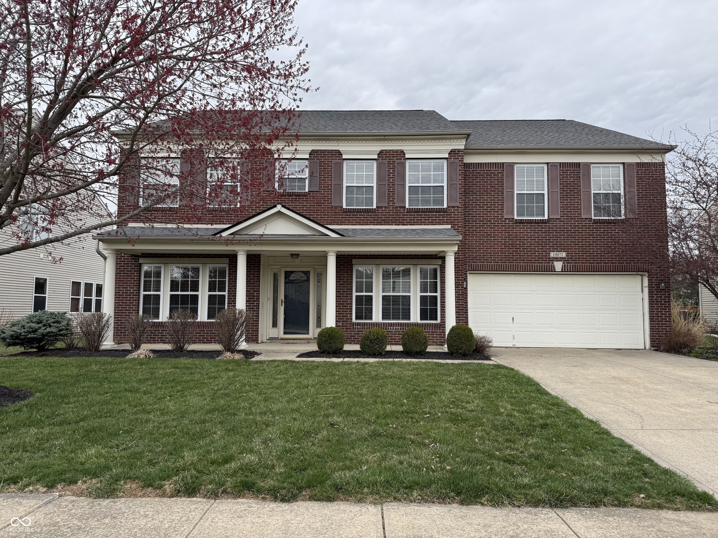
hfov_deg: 71.6
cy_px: 269
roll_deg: -0.1
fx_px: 498
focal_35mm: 24
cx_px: 359
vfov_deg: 56.8
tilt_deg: +3.3
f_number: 1.78
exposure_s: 1/326
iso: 80
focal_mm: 6.76
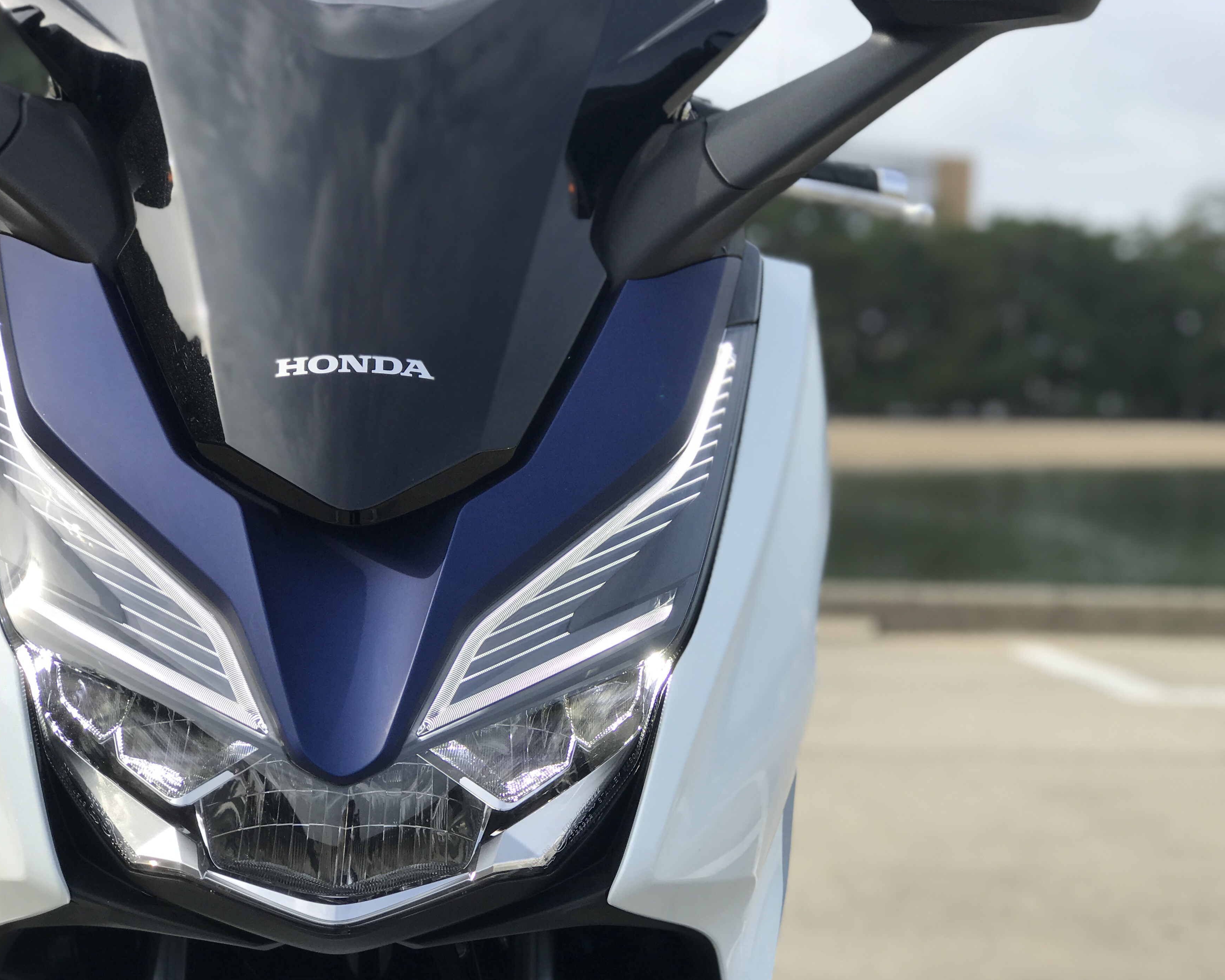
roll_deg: -0.2
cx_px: 678
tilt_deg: -2.3
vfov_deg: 23.8
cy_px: 526
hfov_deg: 29.6
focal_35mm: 64
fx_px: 2320
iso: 20
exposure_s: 1/567
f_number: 2.8
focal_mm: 6.6
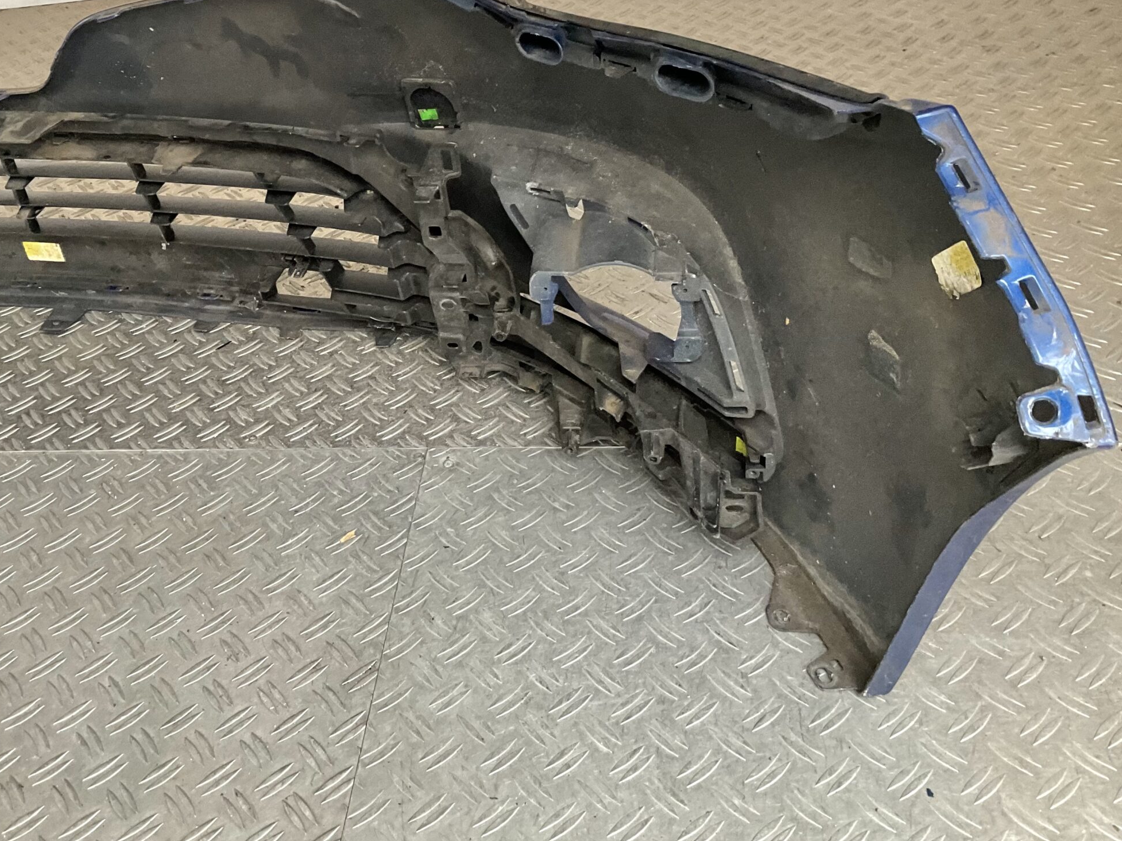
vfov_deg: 37.5
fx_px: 1232
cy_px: 328
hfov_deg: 48.3
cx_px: 396
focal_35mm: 38
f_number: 1.8
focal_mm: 3
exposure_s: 1/60
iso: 160
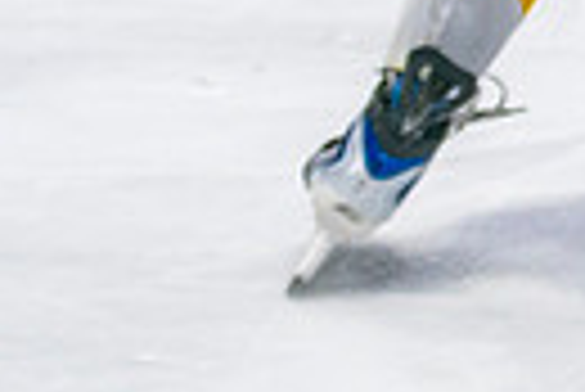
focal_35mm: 434
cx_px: 875
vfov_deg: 3.2
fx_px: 7060
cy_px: -441
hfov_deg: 4.7
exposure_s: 1/640
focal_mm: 70
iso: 500
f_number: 2.8
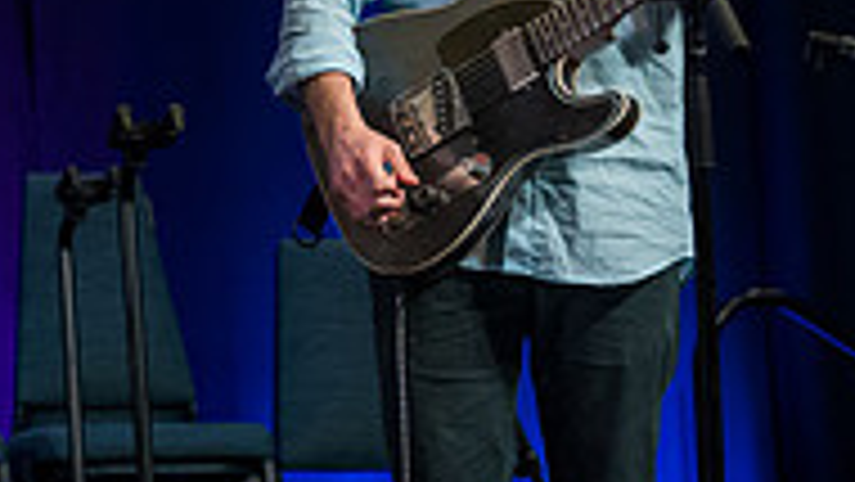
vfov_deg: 5.0
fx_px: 5420
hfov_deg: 8.9
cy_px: -241
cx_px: -270
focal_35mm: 239
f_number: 7.1
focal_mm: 70
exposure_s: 1/200
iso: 8000
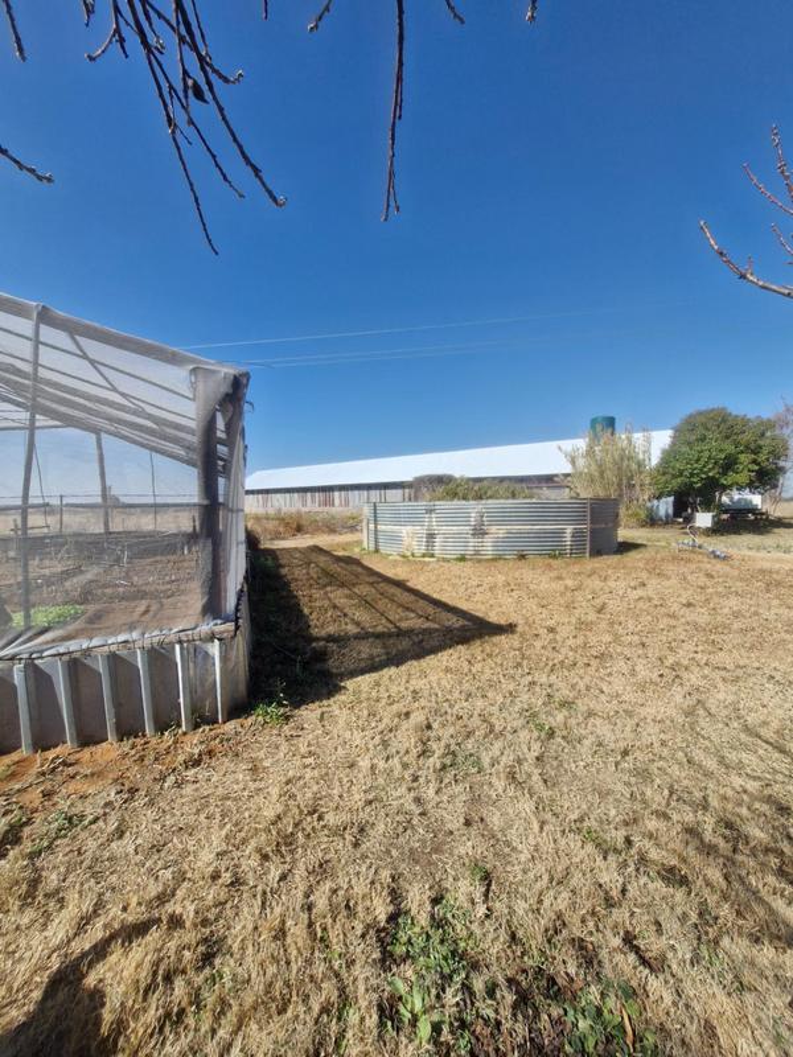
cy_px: 528
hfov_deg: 89.9
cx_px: 396
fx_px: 397
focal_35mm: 13
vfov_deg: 106.2
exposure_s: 1/1532
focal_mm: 1.74
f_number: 2.2
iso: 50
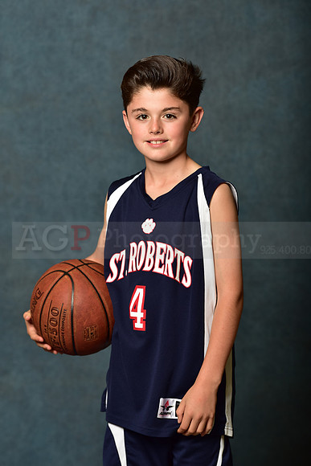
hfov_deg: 8.9
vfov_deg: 13.2
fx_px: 2007
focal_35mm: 155
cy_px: 233
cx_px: 156
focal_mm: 155
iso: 250
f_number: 4.5
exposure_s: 1/250
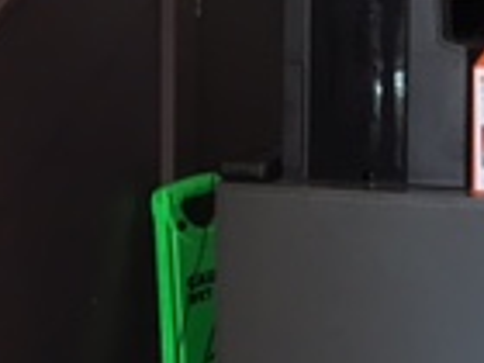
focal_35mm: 133
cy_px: -149
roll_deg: +0.1
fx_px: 1860
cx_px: 899
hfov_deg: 13.2
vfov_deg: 10.8
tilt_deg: -0.6
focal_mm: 4.15
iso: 40
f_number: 2.2
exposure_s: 1/33
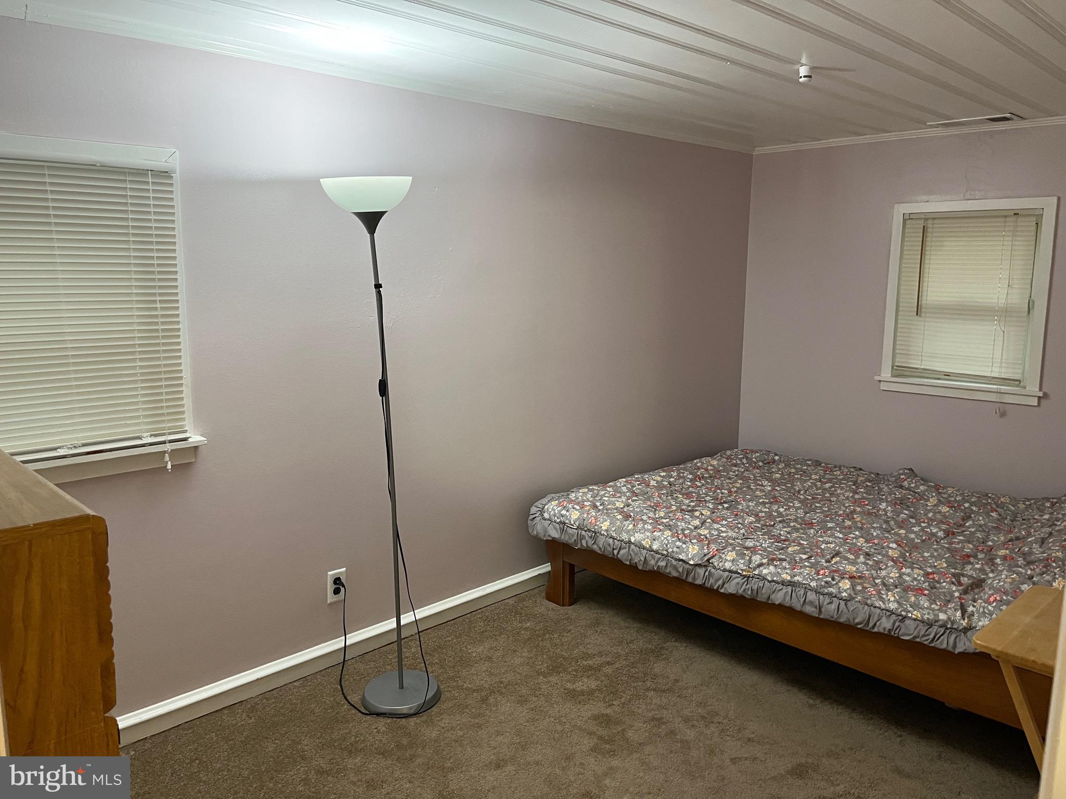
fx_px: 801
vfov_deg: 53.1
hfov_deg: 67.3
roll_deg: -0.8
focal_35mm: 26
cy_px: 400
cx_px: 533
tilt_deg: -9.2
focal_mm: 5.1
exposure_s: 1/60
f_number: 1.6
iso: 250
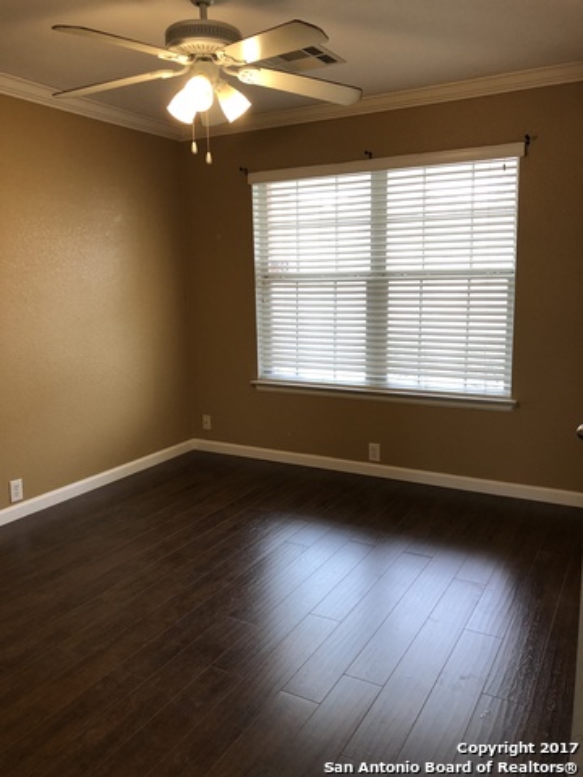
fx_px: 651
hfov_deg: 48.2
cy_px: 388
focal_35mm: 29
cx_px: 292
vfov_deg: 61.7
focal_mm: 3.99
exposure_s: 1/40
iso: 25
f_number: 1.8
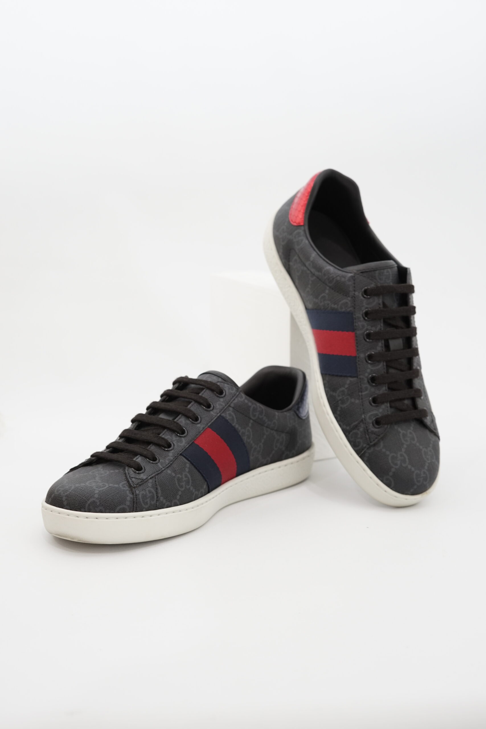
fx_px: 1012
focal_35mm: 50
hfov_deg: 27.0
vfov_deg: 39.6
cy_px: 364
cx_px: 243
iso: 640
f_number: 6.3
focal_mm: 50
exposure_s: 1/10
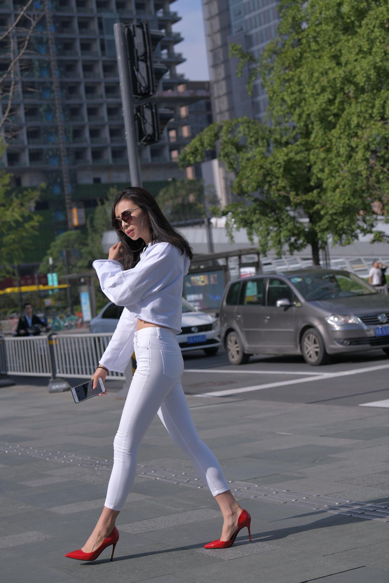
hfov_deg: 19.5
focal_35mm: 70
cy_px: 292
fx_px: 1134
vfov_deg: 28.8
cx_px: 194
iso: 90
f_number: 5
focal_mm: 70
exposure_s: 1/1000
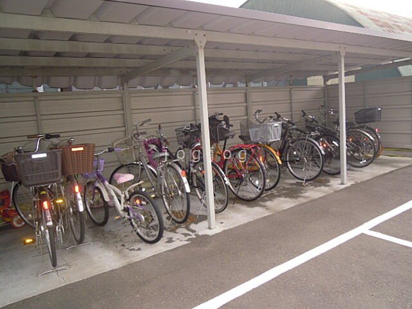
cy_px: 154
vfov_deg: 49.7
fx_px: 333
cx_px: 206
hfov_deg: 63.4
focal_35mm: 28
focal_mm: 5
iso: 100
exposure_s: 1/100
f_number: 2.7
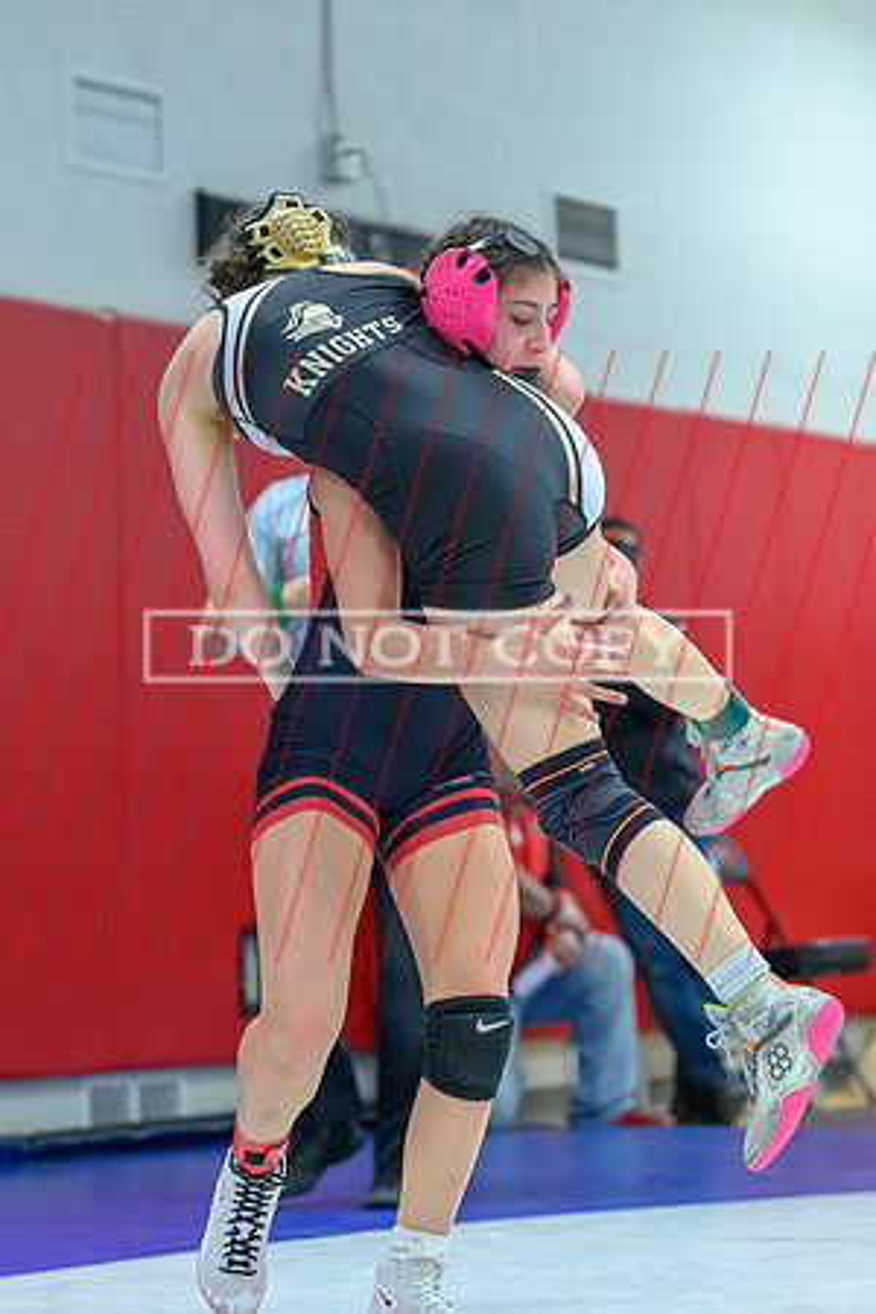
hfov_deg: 10.3
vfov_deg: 15.4
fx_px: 4855
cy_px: 603
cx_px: 378
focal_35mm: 133
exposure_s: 1/800
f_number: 2.8
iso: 8000
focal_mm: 82
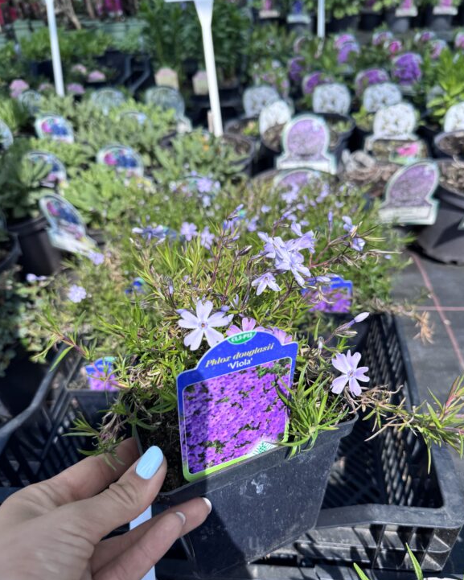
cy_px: 312
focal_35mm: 26
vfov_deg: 65.9
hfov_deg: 54.9
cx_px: 237
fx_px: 446
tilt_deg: -38.7
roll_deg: +4.0
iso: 80
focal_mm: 6.76
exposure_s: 1/3096
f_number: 1.78
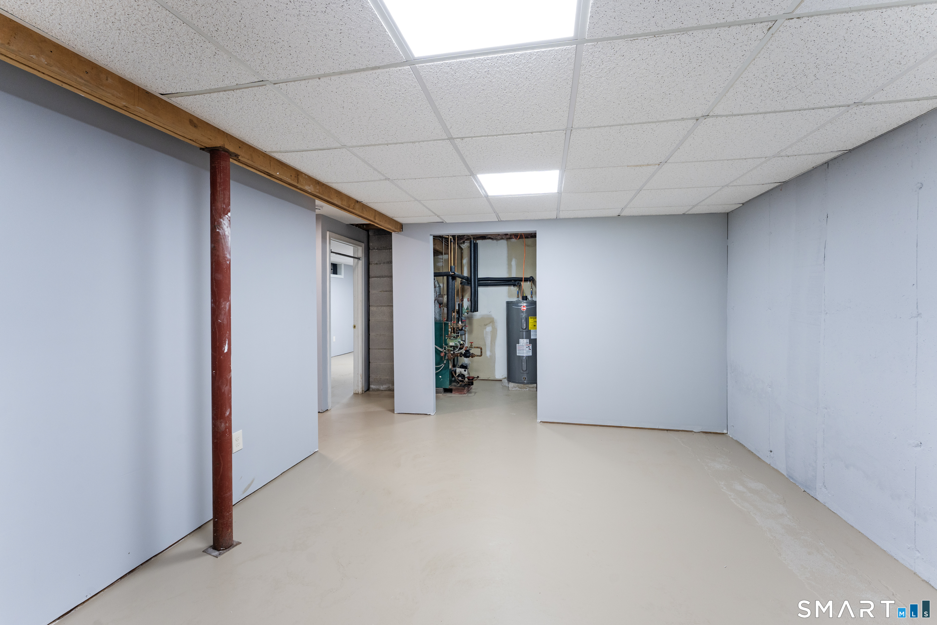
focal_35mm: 14
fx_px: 364
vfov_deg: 81.2
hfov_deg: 104.3
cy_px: 312
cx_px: 468
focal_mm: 14
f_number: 8
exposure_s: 1/20
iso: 800
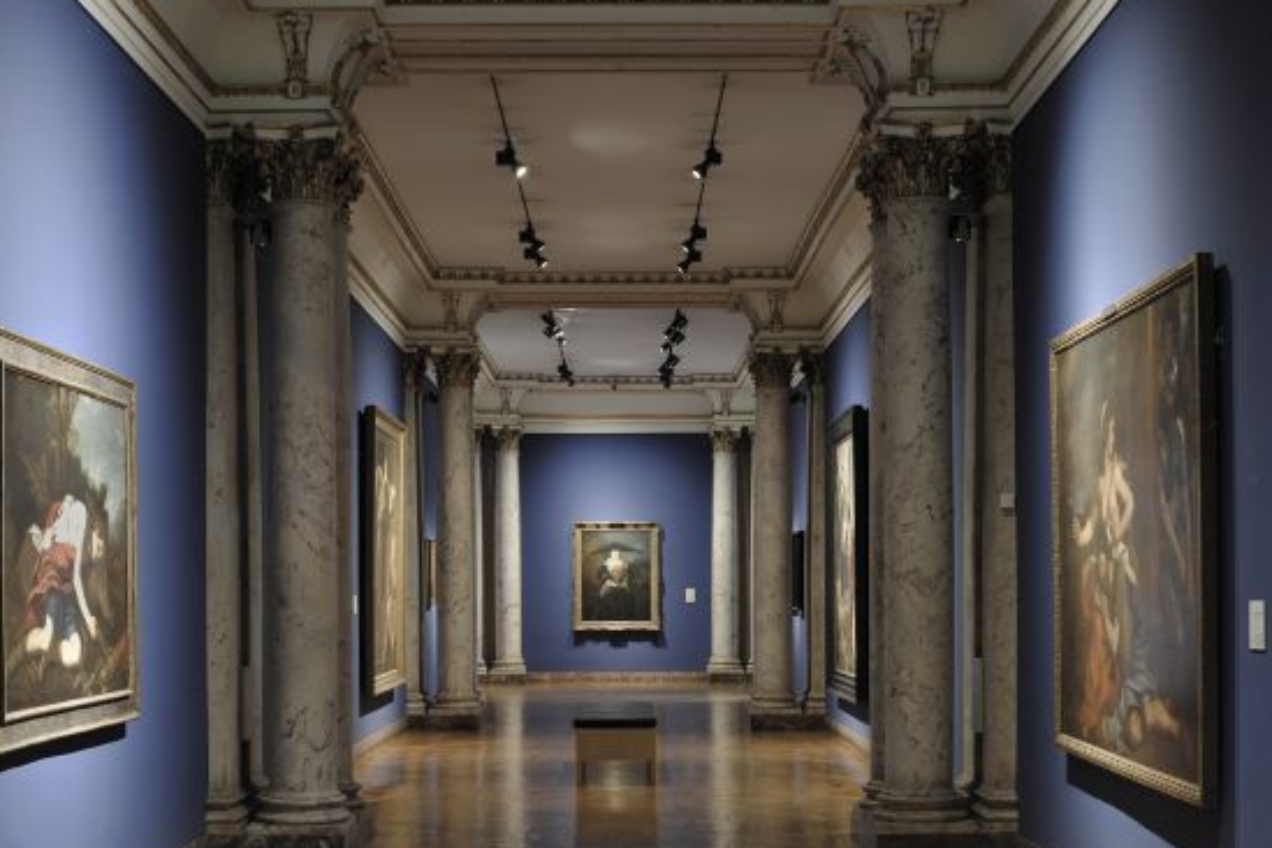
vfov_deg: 26.3
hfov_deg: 38.9
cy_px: 601
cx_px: 582
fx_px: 1802
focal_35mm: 51
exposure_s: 3
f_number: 7.1
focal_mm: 35
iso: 400
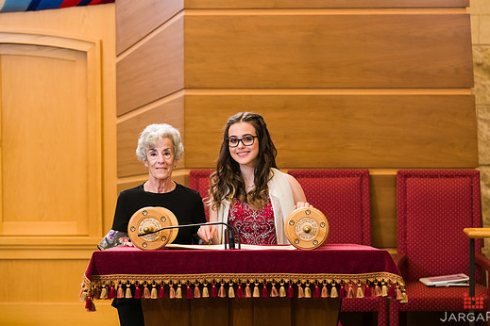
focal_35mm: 151
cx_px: 257
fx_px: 2055
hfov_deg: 13.6
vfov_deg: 9.1
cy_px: 160
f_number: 5.6
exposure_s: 1/200
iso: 1600
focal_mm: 135
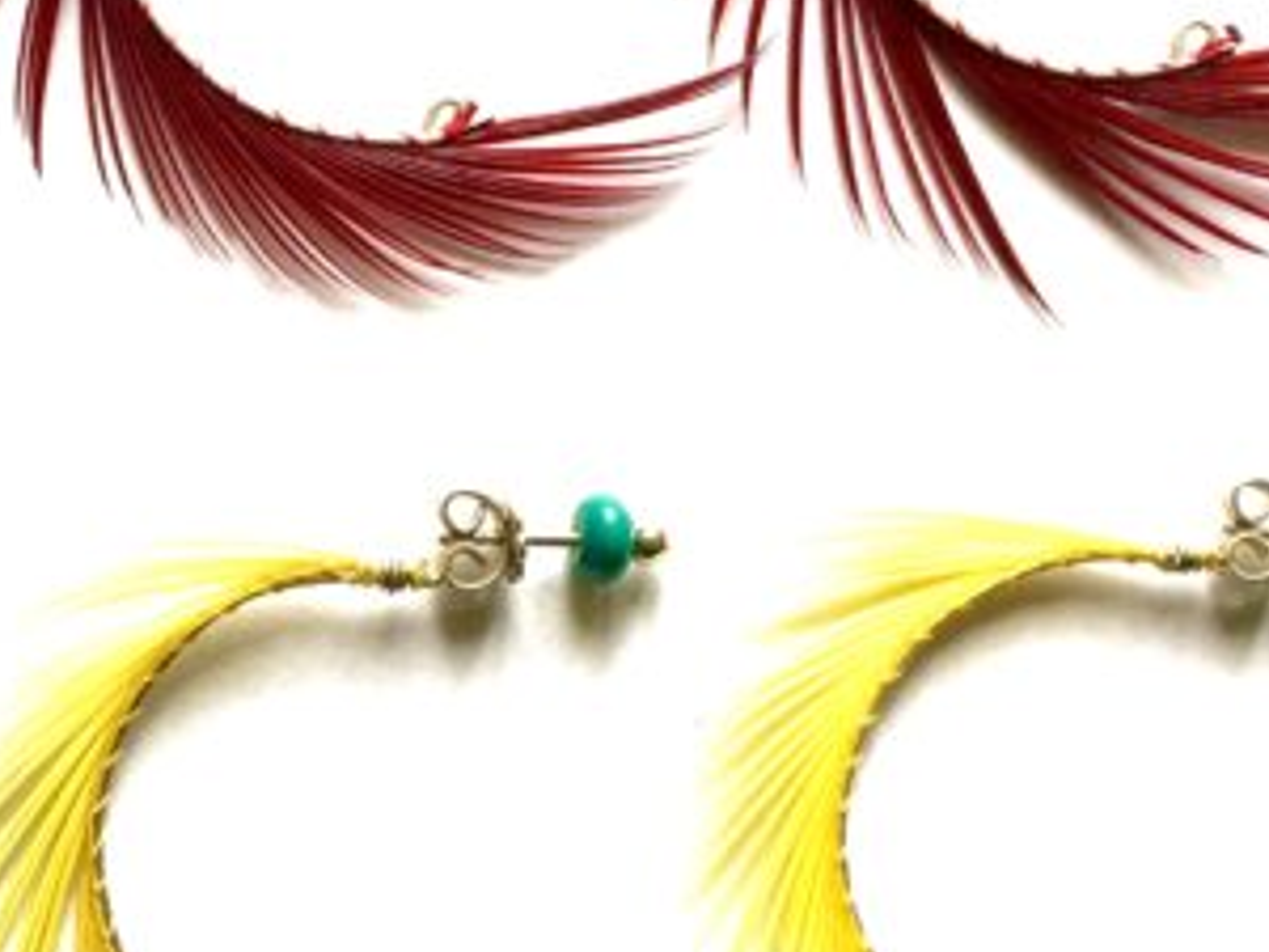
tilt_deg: -86.0
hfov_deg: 19.1
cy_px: 779
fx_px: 3629
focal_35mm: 99
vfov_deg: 14.8
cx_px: -118
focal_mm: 4.15
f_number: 2.2
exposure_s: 1/100
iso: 32
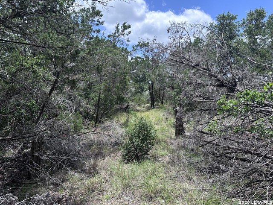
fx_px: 189
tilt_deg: -3.8
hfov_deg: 71.6
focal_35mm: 24
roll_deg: +0.6
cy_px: 102
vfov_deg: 56.8
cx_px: 136
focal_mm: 6.86
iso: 80
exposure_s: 1/2252
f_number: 1.78
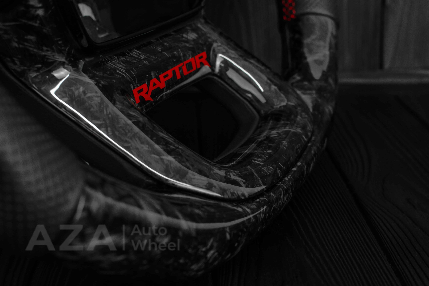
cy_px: 143
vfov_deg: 25.8
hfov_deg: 37.8
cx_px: 214
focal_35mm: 52
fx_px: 626
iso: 500
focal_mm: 35
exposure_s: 1/125
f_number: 6.3
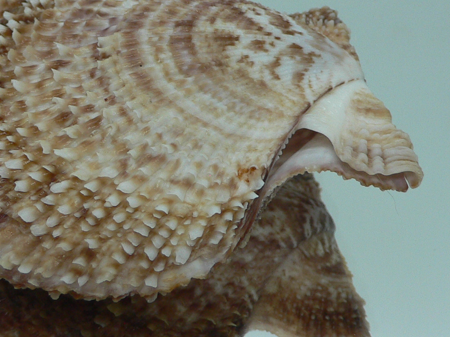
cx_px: 164
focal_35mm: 64
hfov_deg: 30.1
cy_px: 115
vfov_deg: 22.8
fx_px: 832
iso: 100
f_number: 2.8
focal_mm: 4.6
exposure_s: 1/60
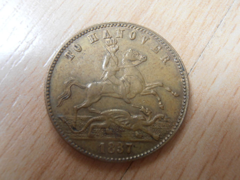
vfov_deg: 38.7
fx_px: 257
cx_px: 120
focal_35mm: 37
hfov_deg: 50.1
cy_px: 90
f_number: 3.9
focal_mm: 6.61
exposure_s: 1/3
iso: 125
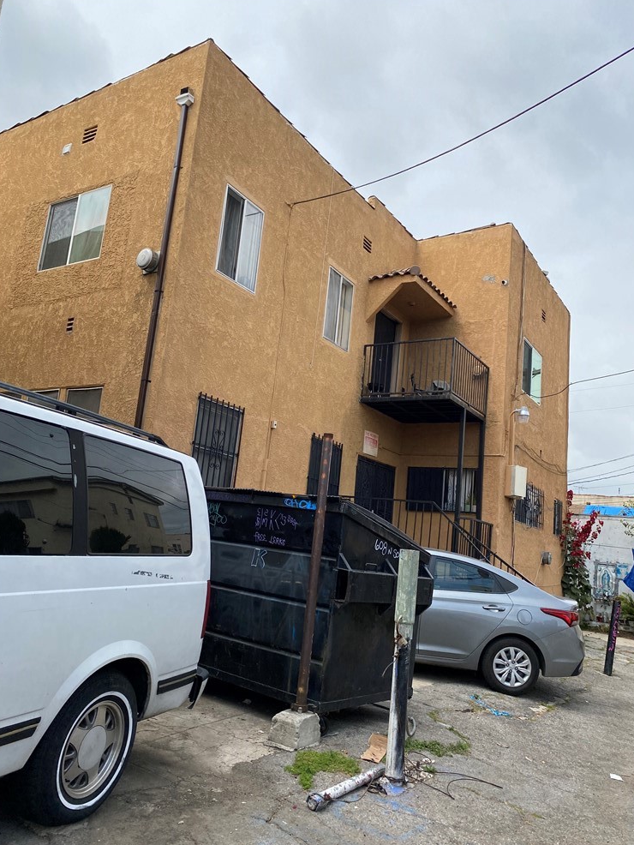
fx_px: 659
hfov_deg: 51.4
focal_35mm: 27
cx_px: 317
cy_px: 431
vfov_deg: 65.3
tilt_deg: +12.3
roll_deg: -4.9
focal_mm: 4.25
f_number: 1.8
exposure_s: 1/2890
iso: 32
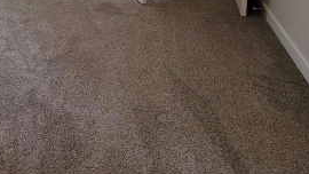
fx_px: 287
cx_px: 17
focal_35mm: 35
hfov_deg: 48.9
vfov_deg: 24.8
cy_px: -95
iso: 320
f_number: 2.2
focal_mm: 2.2
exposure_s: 1/60
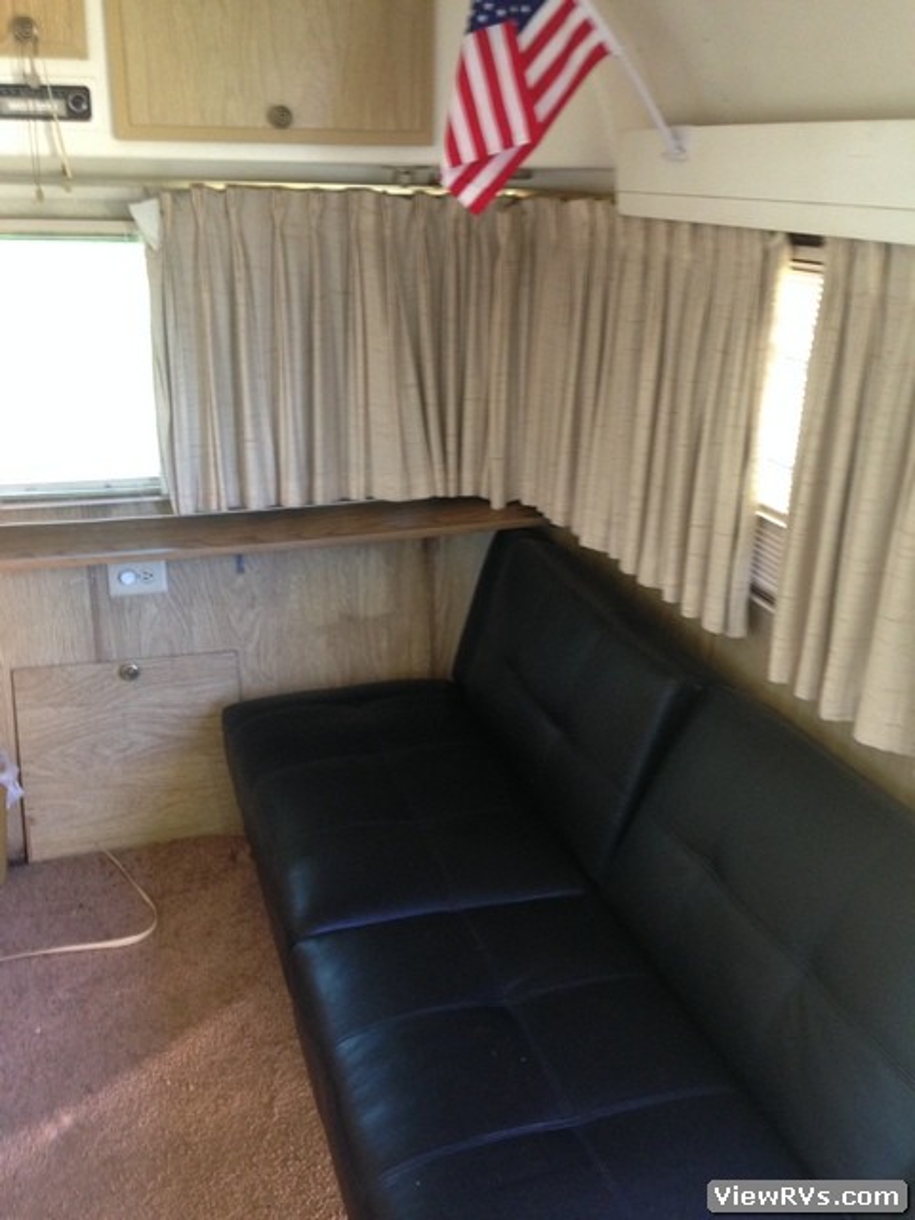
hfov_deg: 42.9
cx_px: 458
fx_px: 1163
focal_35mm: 33
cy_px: 610
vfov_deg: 55.4
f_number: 2.4
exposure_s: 1/20
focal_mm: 4.12
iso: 200
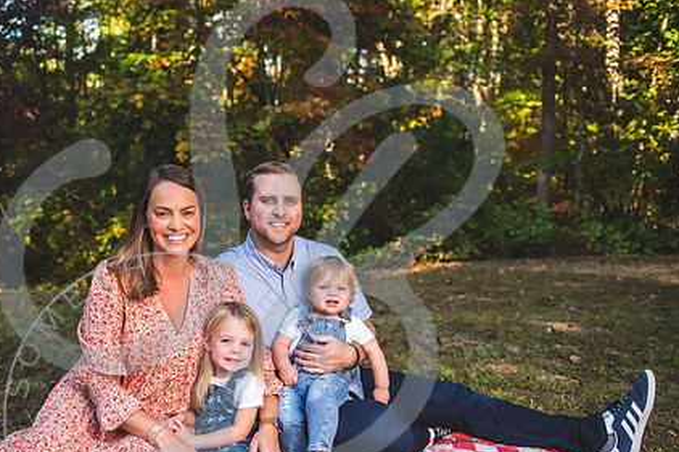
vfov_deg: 39.7
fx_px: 622
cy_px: 282
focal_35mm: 33
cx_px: 249
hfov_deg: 56.5
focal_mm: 24
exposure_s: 1/400
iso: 100
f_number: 2.8
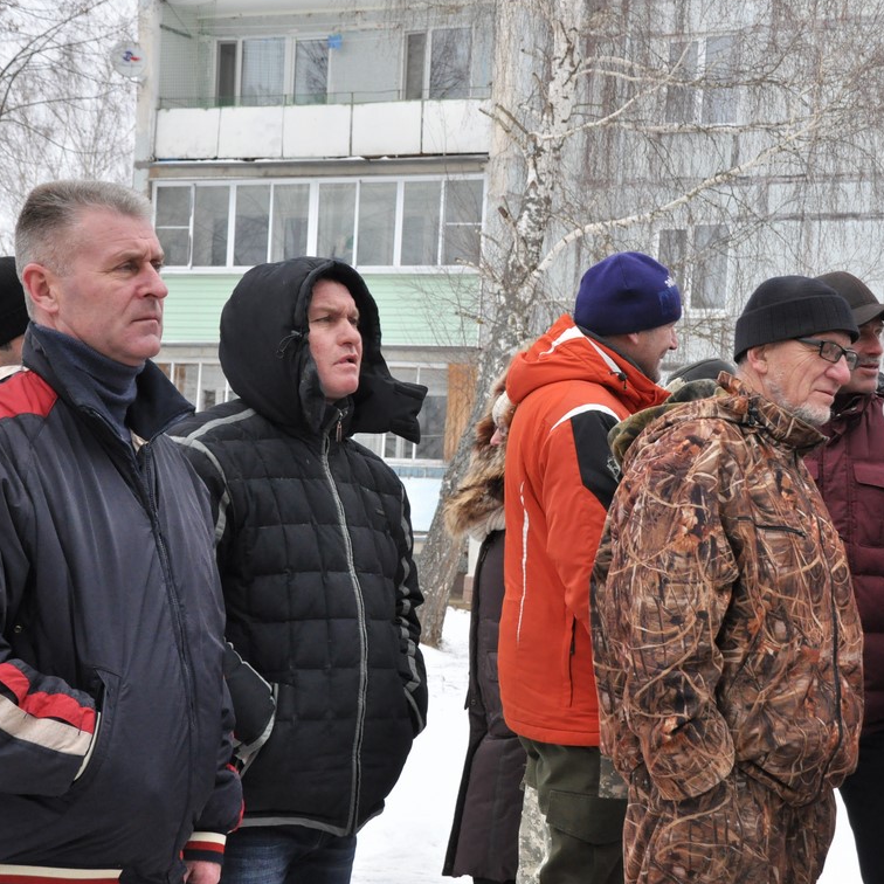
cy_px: 436
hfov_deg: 23.4
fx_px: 2138
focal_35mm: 74
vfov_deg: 23.4
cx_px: 470
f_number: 9
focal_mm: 38
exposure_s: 1/320
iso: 1000
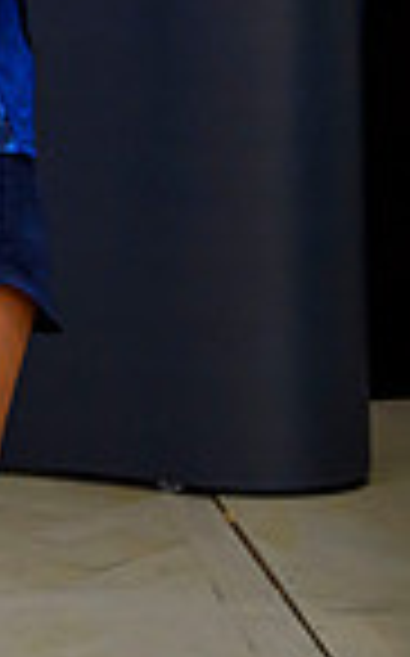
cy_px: 172
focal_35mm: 175
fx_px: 3135
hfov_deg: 7.2
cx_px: -427
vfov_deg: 11.9
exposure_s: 1/320
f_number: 3.5
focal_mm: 36
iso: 4000
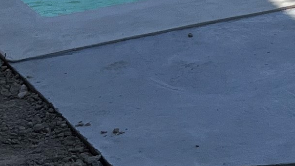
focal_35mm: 189
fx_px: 1479
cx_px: 553
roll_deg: +2.4
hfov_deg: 10.6
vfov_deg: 6.4
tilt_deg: -16.1
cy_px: -11
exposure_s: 1/8696
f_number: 1.5
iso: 50
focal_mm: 5.7
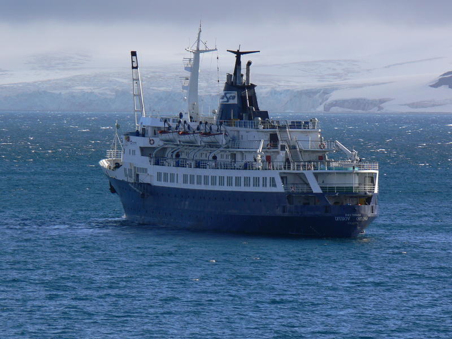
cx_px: 226
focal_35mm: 383
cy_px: 170
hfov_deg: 5.2
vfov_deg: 3.9
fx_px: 5001
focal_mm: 63.6
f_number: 5.6
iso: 80
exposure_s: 1/400
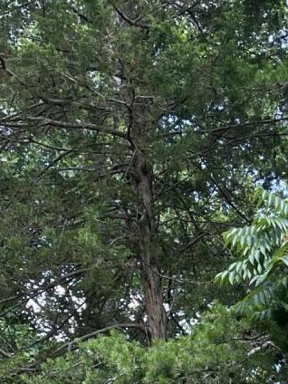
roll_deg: +0.6
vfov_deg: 13.4
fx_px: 1309
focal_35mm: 118
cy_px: 846
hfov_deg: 12.4
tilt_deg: -6.9
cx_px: 314
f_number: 1.6
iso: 32
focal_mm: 5.1
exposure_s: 1/618
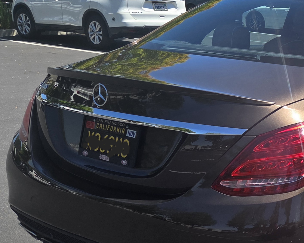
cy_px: 137
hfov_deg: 36.3
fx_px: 414
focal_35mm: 46
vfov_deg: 32.7
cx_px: 304
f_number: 1.8
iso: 80
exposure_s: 1/3333
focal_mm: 5.4
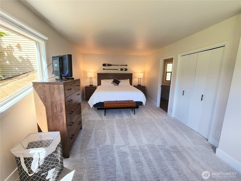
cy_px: 90
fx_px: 91
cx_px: 120
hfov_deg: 106.2
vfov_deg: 89.9
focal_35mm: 13
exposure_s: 1/156
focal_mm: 2.2
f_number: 2.2
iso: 50
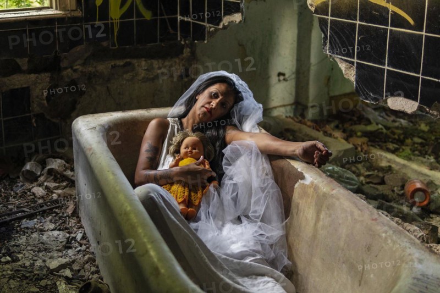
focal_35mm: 45
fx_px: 550
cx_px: 220
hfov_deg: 43.6
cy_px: 146
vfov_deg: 29.9
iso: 1600
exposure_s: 1/250
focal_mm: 30
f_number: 1.4
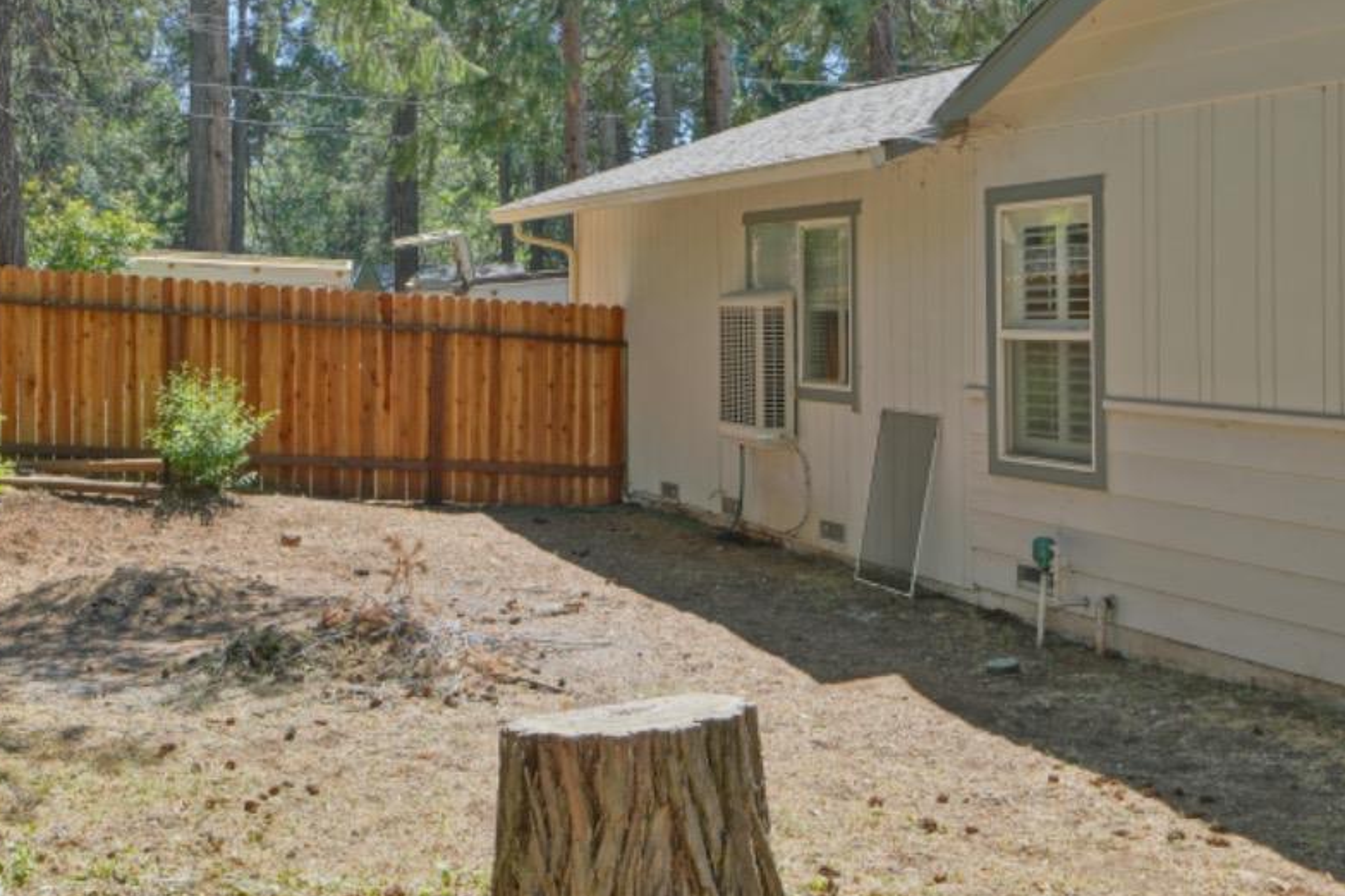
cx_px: 548
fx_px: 1718
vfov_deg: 29.0
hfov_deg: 42.6
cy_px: 271
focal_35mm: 46
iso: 100
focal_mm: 24
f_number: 7.1
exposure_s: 1/80
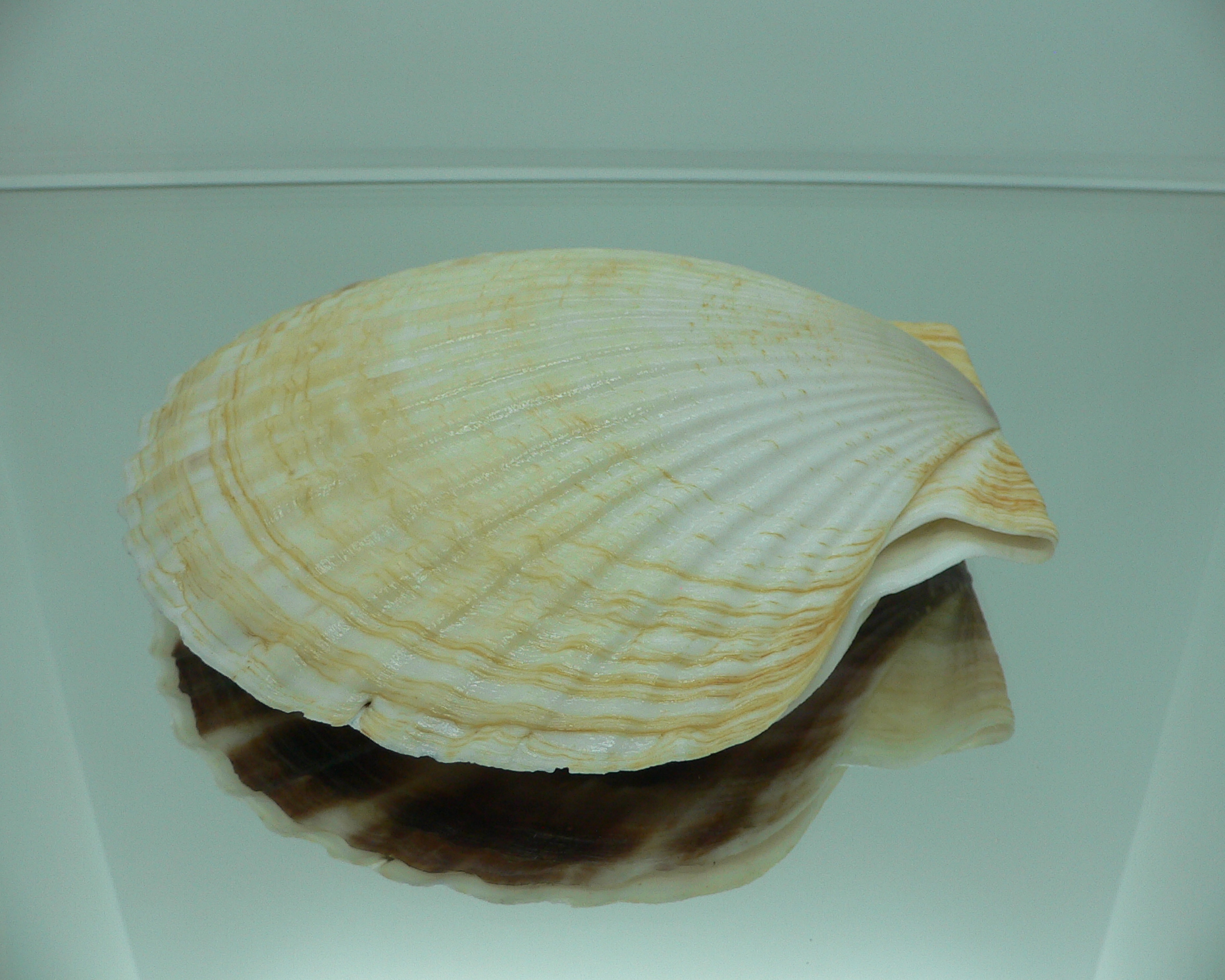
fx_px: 1342
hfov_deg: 49.1
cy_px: 490
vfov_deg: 40.1
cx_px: 607
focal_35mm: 37
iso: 80
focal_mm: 4.6
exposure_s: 1/80
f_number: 2.8
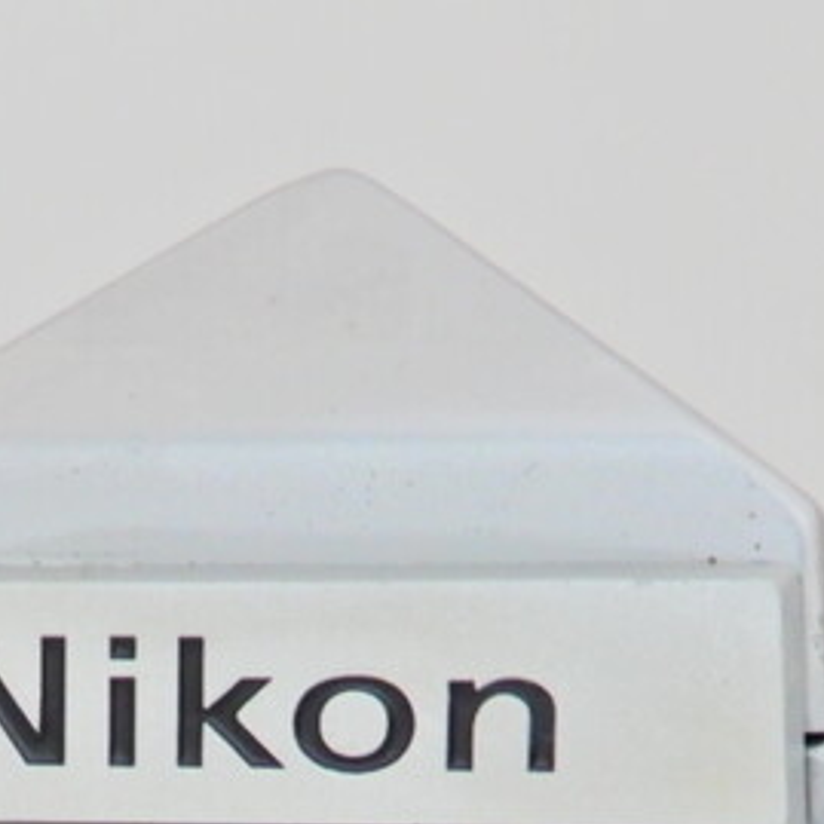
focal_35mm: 150
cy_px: 1351
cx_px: 251
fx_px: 4040
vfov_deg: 11.1
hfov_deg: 11.6
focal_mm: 6.8
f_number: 4
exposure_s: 1/30
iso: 160
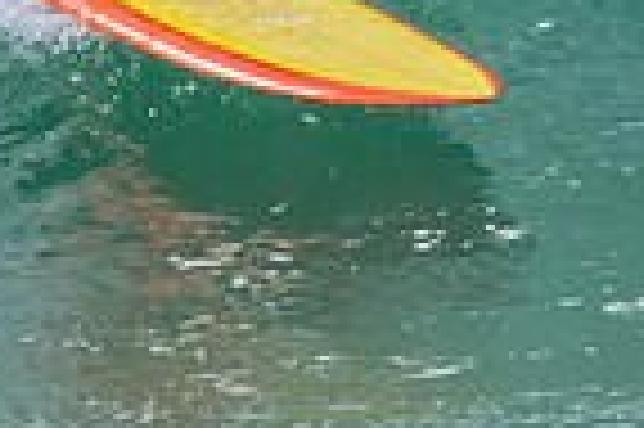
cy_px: -424
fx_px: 79675
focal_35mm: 4459
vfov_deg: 0.3
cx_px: 364
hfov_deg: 0.5
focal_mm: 800
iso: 1600
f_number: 11
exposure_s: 1/1600
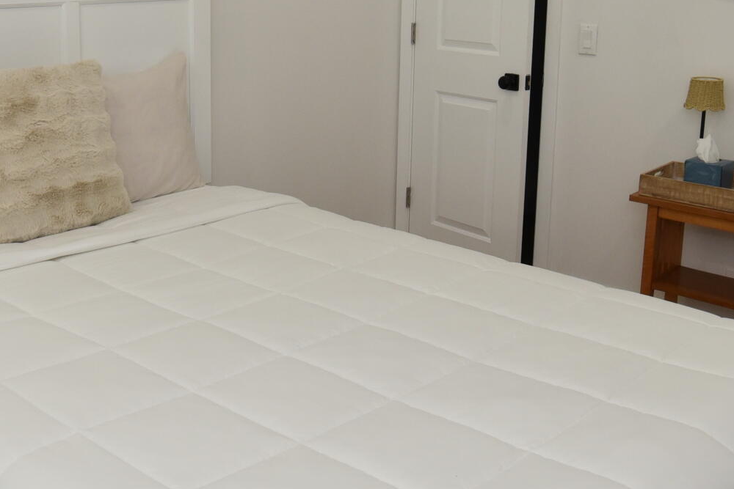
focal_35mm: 45
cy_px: 139
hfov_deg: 42.6
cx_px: 208
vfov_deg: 29.5
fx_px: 918
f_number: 5.6
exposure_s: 1/125
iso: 800
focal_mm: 15
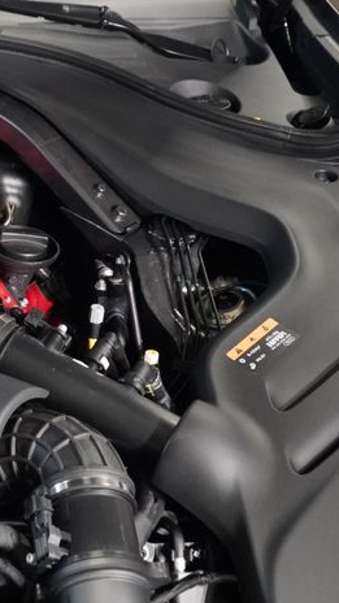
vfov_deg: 28.5
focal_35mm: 74
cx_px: -162
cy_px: 229
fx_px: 1183
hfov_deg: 15.2
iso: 12800
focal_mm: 32
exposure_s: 1/125
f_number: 4
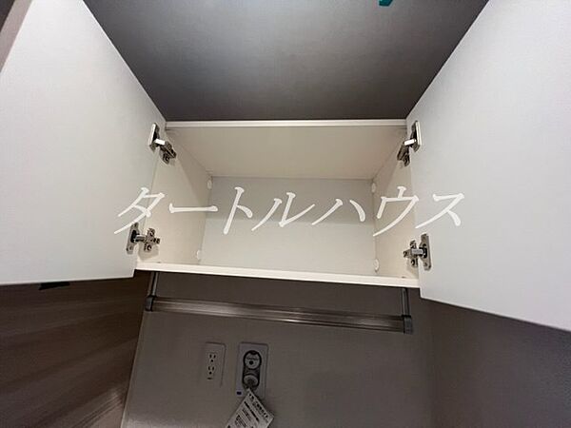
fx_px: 214
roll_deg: -3.5
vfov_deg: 89.9
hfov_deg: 106.2
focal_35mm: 13
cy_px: 214
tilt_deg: +13.9
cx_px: 286
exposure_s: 1/121
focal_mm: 1.57
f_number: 1.8
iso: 200
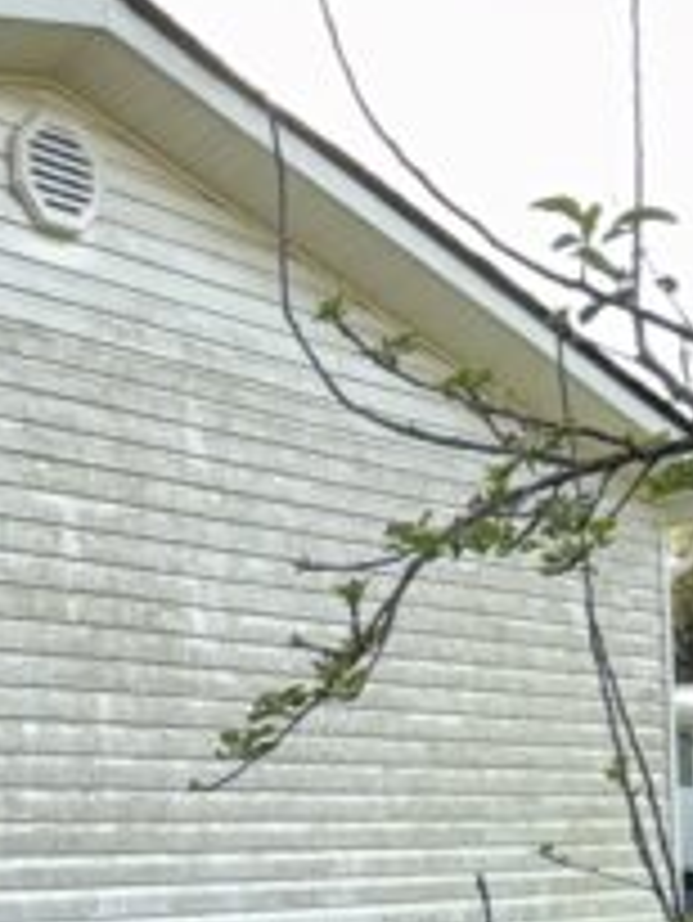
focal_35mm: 41
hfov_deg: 25.8
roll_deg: +0.4
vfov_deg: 42.4
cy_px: 810
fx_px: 1093
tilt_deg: +0.6
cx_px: -356
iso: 16
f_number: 2.2
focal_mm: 2.22
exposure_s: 1/157
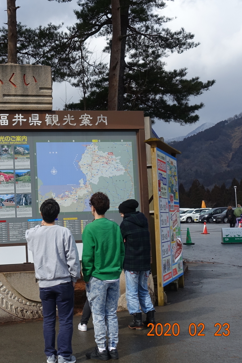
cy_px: 183
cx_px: -10
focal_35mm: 61
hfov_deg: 21.4
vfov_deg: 32.9
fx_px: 615
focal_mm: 14.5
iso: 160
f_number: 5
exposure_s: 1/100
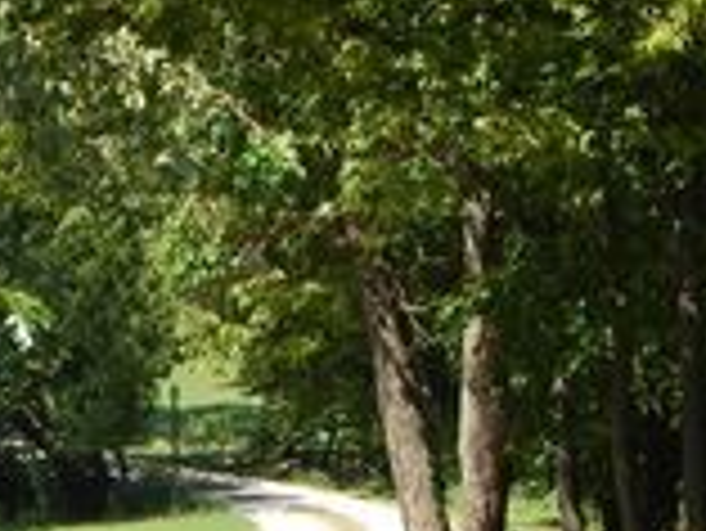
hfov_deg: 11.4
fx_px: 3511
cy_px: 574
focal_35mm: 172
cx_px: 117
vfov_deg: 8.6
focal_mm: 9.7
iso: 125
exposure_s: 1/500
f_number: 3.8
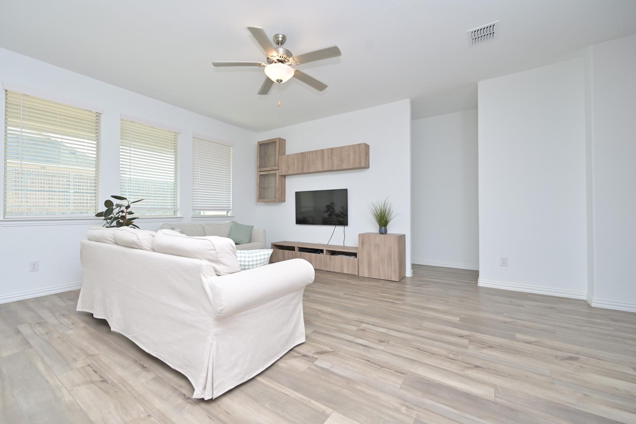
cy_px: 209
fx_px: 265
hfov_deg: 100.3
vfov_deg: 77.3
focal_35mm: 15
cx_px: 302
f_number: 5.6
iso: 200
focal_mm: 14
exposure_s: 1/125
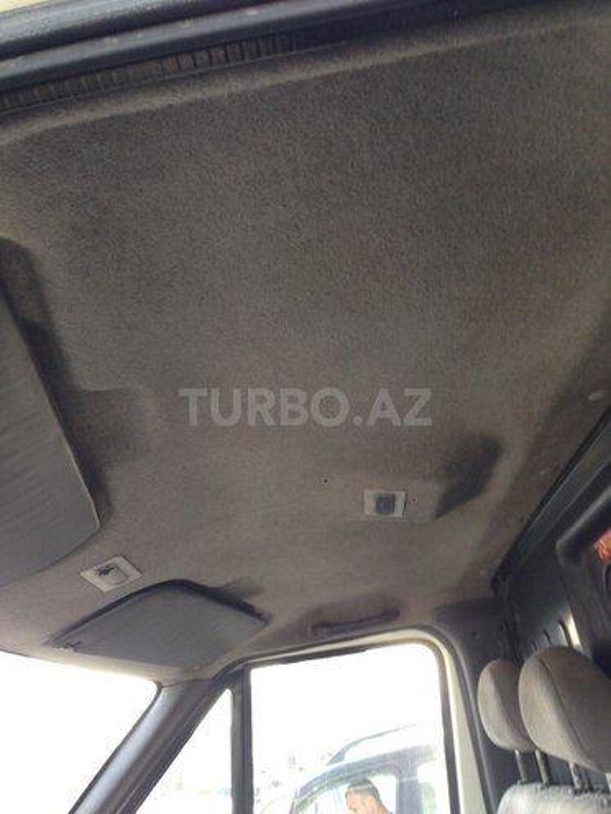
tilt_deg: +25.4
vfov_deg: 55.4
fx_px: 777
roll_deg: +6.1
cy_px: 407
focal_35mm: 33
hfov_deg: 42.9
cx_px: 306
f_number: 2.4
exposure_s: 1/120
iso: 64
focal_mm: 4.12
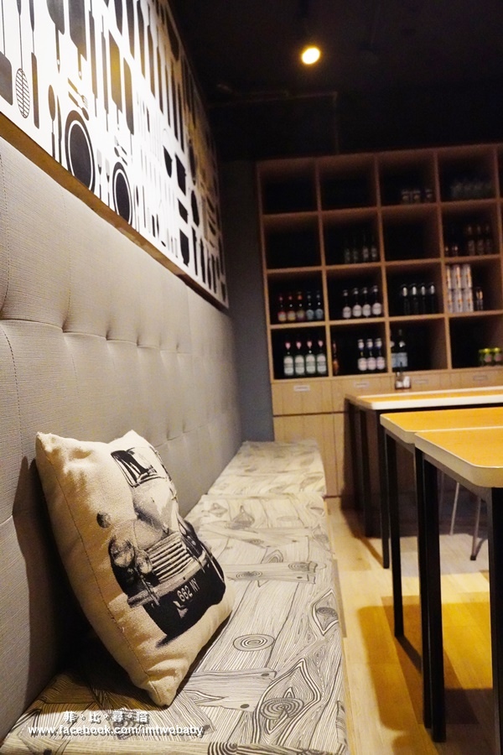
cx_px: 252
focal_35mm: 30
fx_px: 629
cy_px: 378
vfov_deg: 61.9
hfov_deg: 43.6
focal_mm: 30
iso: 40000
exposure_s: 1/200
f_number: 6.3
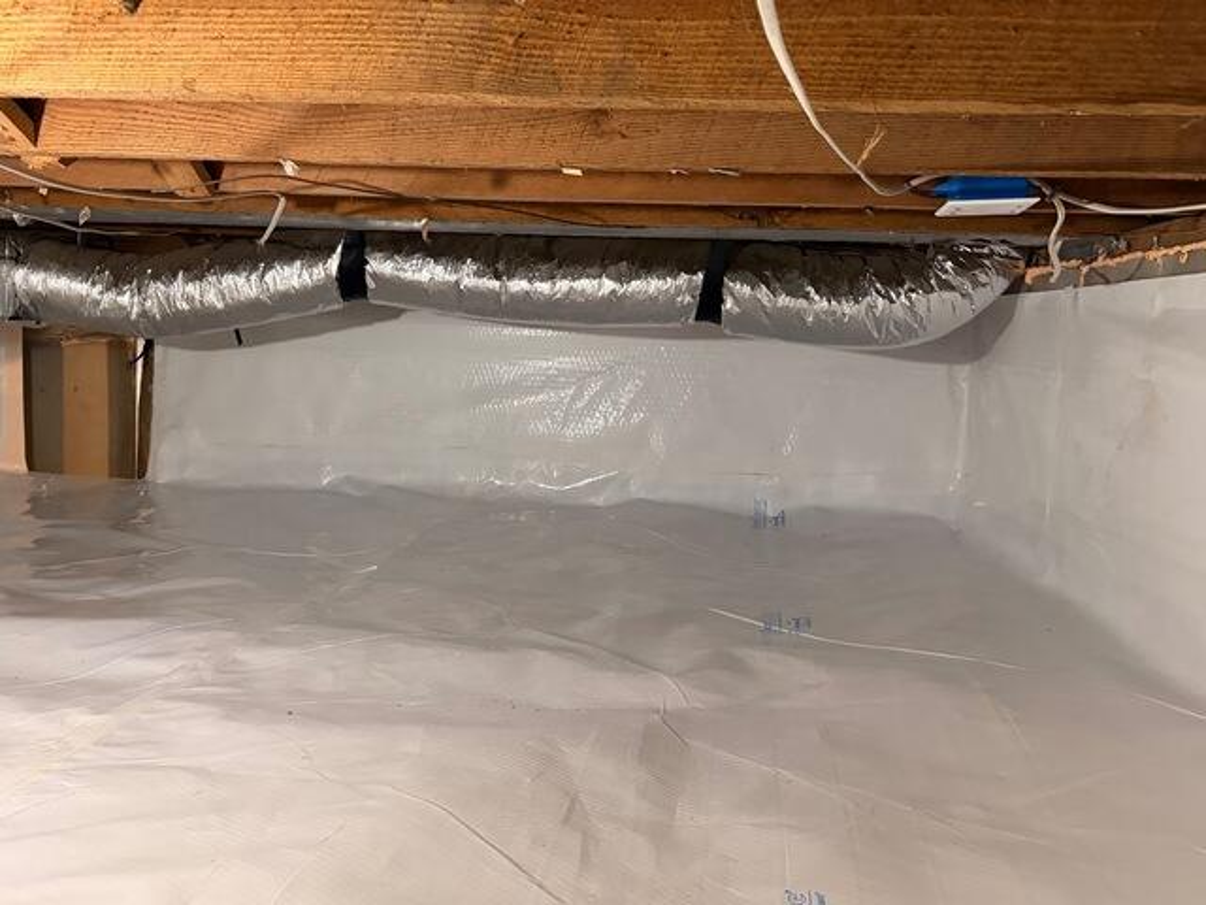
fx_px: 906
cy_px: 452
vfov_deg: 53.1
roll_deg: -1.8
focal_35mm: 26
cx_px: 603
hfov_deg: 67.3
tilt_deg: -5.3
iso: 400
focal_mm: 5.96
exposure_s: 1/60
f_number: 1.6
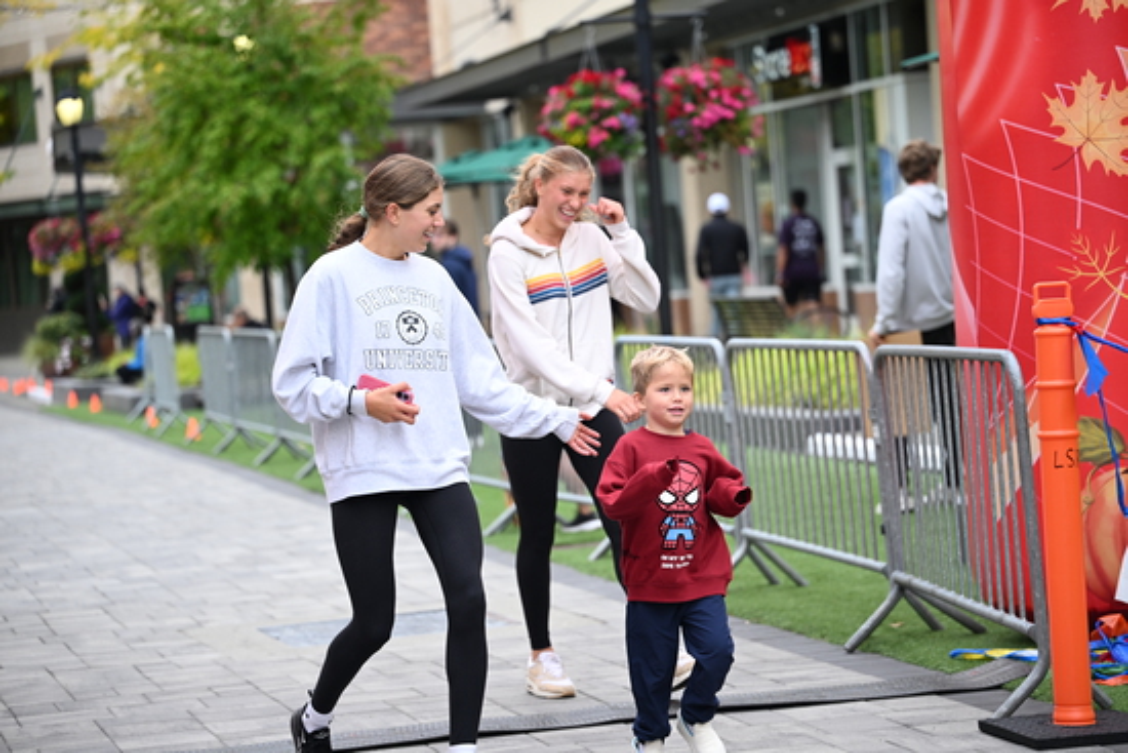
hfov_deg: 19.8
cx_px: 564
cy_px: 376
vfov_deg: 13.3
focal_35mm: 103
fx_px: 3228
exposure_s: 1/1600
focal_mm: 103
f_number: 2.8
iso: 640
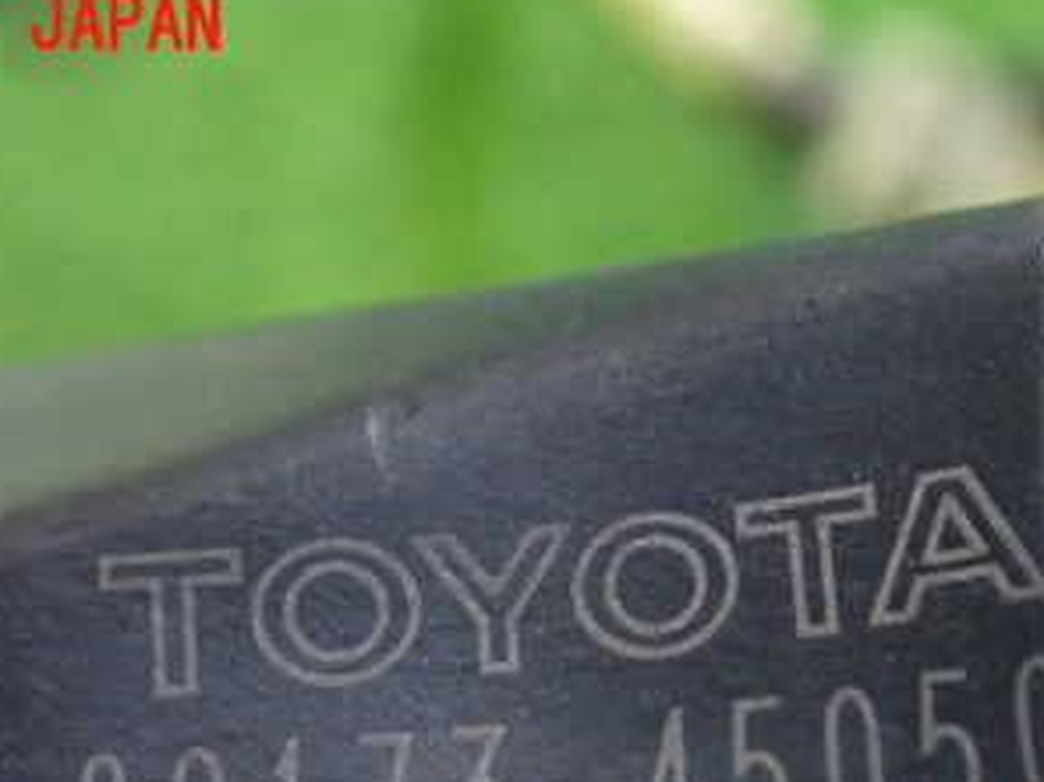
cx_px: 641
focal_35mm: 61
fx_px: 1839
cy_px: 778
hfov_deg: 31.6
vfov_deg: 23.1
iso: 1000
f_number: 2.3
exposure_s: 1/30
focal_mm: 5.4
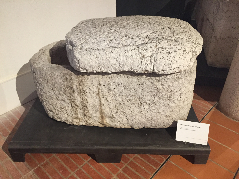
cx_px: 120
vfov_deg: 48.2
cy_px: 90
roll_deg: +0.8
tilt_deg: -33.3
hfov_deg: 61.7
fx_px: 200
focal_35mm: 29
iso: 250
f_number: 2.2
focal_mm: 4.15
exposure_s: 1/25
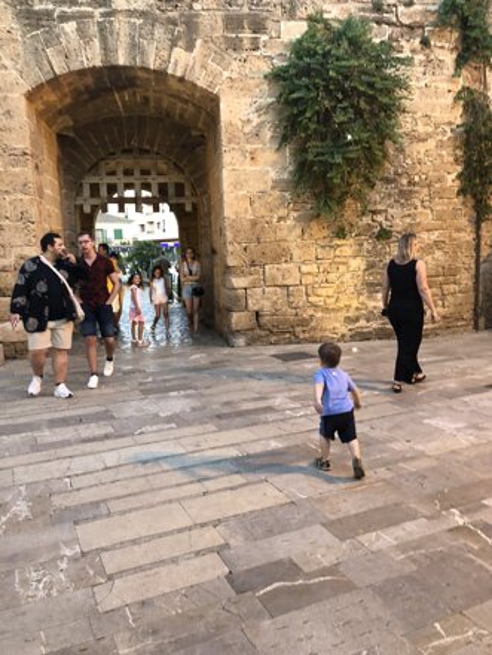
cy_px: 328
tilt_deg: -7.0
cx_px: 246
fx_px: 530
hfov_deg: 49.8
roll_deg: +0.0
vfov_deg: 63.4
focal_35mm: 28
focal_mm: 4
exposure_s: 1/17
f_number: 1.8
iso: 64
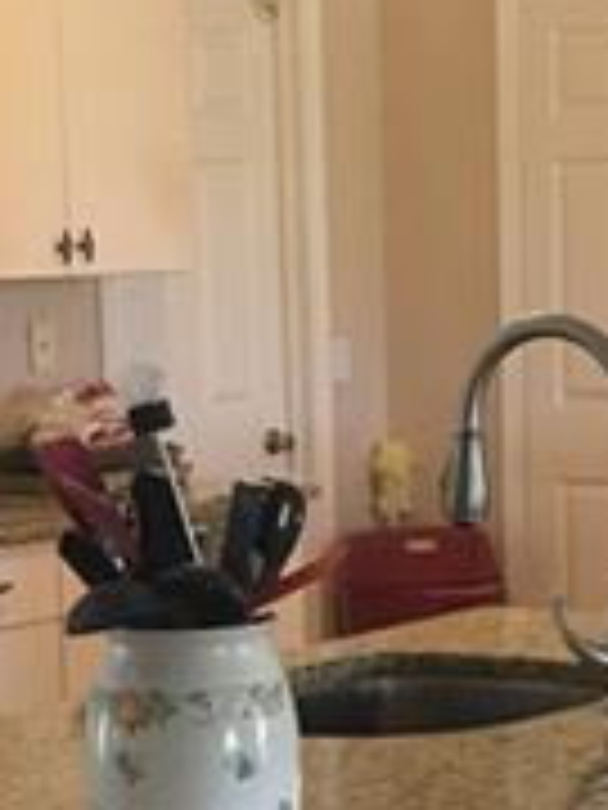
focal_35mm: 124
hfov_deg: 12.0
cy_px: 810
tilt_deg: -10.6
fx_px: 2904
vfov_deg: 15.6
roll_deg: +1.6
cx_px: 279
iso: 50
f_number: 2.2
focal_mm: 4.15
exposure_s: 1/15
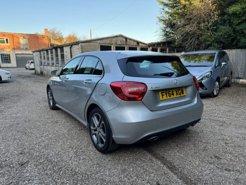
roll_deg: +1.2
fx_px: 171
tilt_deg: -10.7
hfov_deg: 71.6
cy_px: 92
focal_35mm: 24
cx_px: 123
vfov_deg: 56.8
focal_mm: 6.76
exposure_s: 1/379
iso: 80
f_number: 1.78
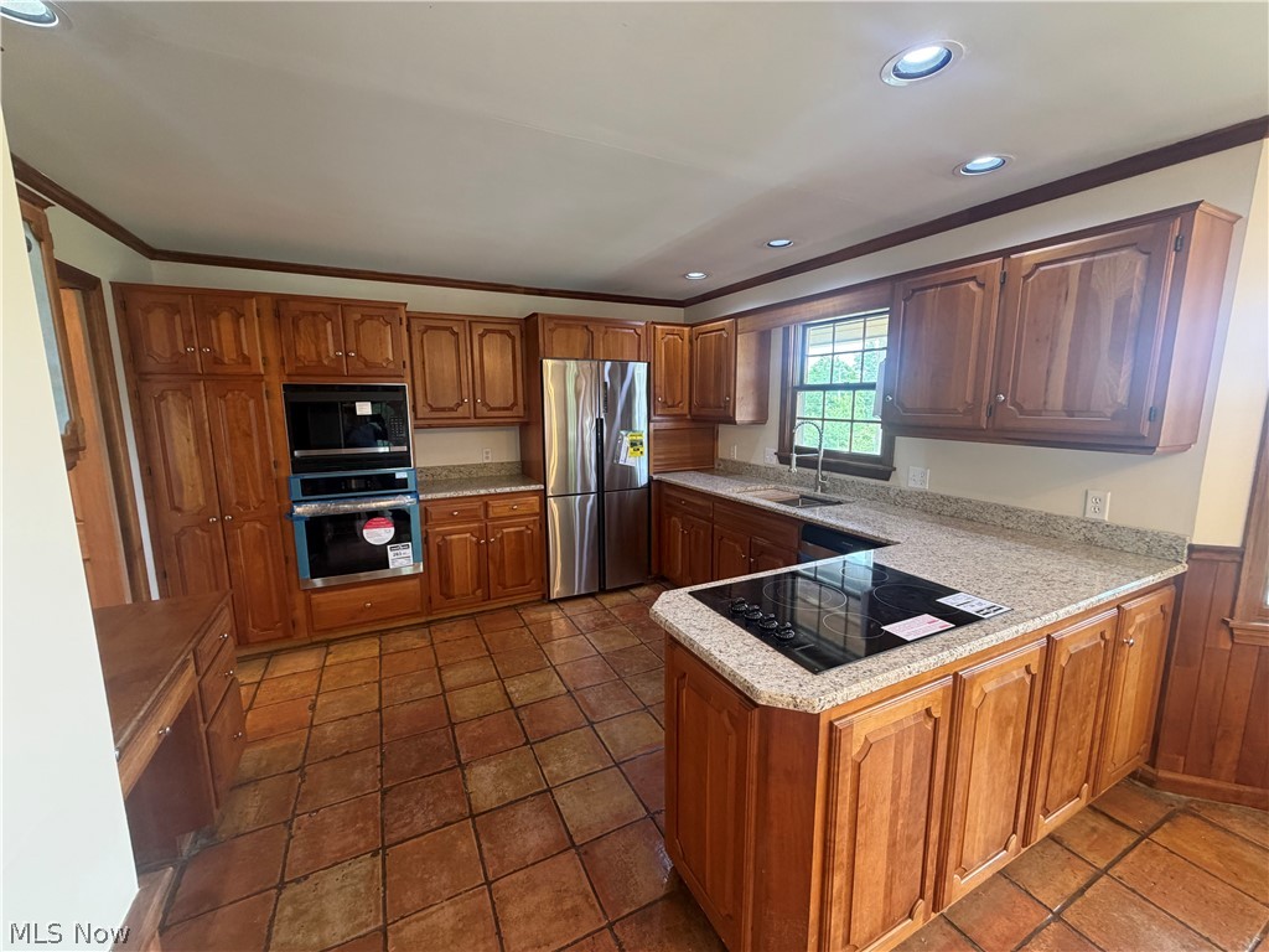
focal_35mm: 14
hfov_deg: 102.1
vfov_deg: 85.7
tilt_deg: -10.3
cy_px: 476
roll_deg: +0.0
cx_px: 634
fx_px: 513
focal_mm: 2.22
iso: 250
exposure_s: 1/60
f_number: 2.2
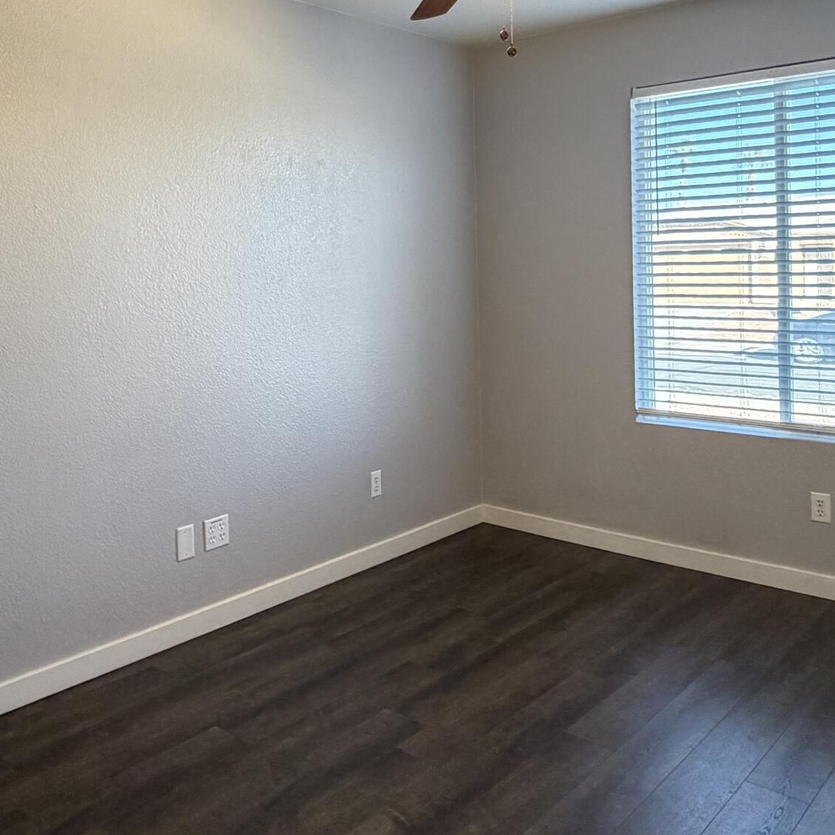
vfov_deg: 49.0
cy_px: 285
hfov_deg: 49.5
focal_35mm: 33
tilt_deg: -0.8
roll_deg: +1.7
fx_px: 901
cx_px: 340
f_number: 2.2
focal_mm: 2.22
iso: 320
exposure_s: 1/60
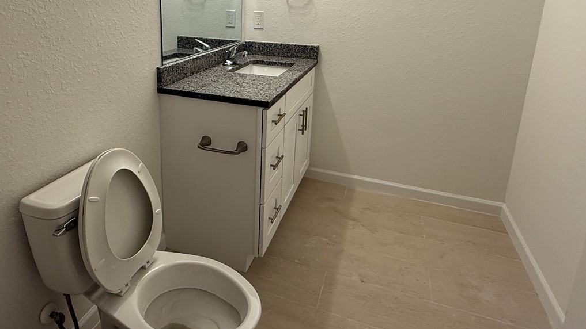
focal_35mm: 24
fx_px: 373
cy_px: 74
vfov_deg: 45.6
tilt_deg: -13.0
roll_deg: -0.9
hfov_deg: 75.7
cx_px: 244
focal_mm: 2.22
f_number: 2.2
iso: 125
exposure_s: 1/120
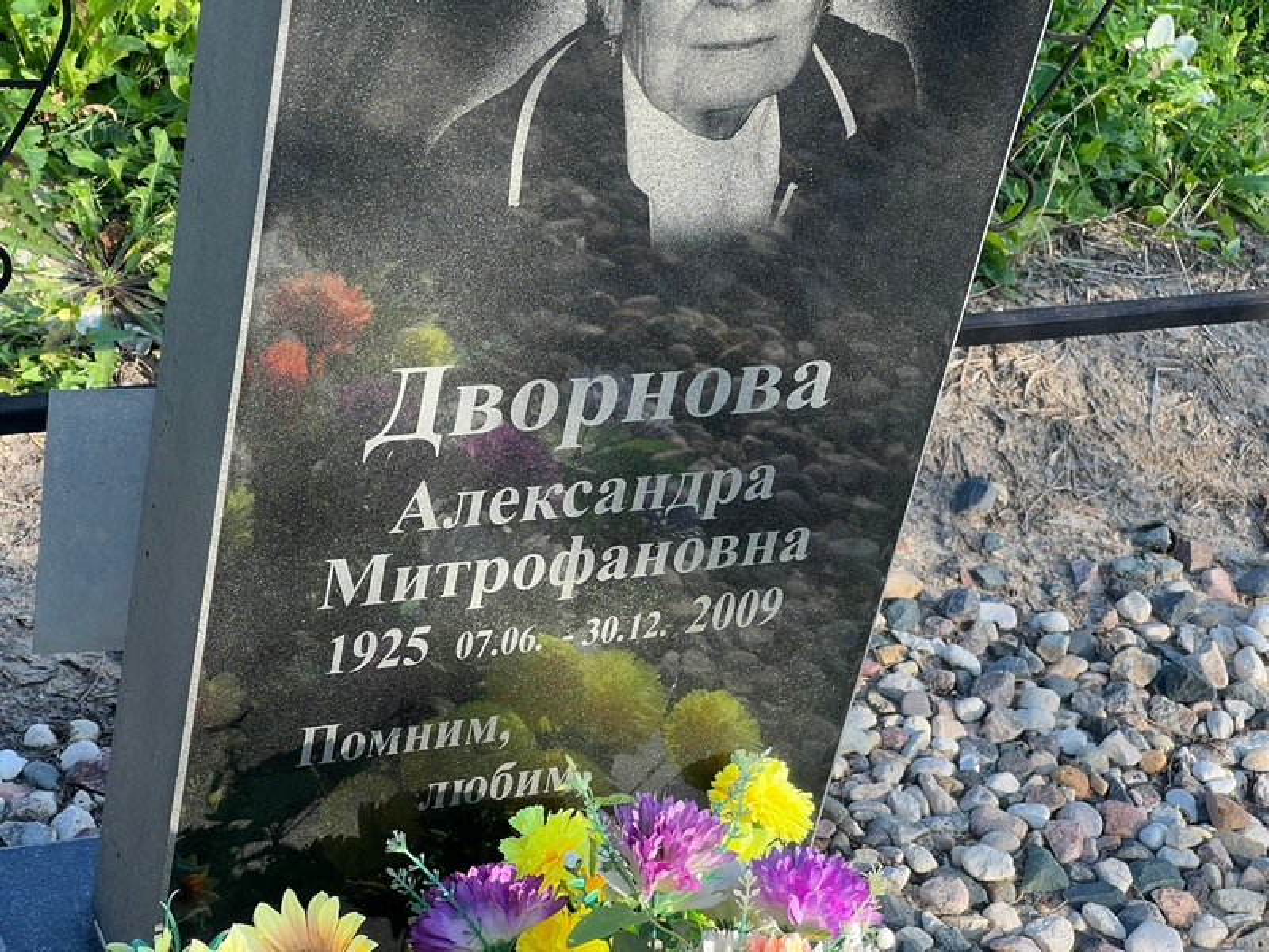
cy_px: 476
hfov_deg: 25.3
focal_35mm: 77
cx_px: 634
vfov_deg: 19.1
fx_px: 2823
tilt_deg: -33.3
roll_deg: -13.1
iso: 32
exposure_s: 1/115
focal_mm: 9
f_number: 2.8
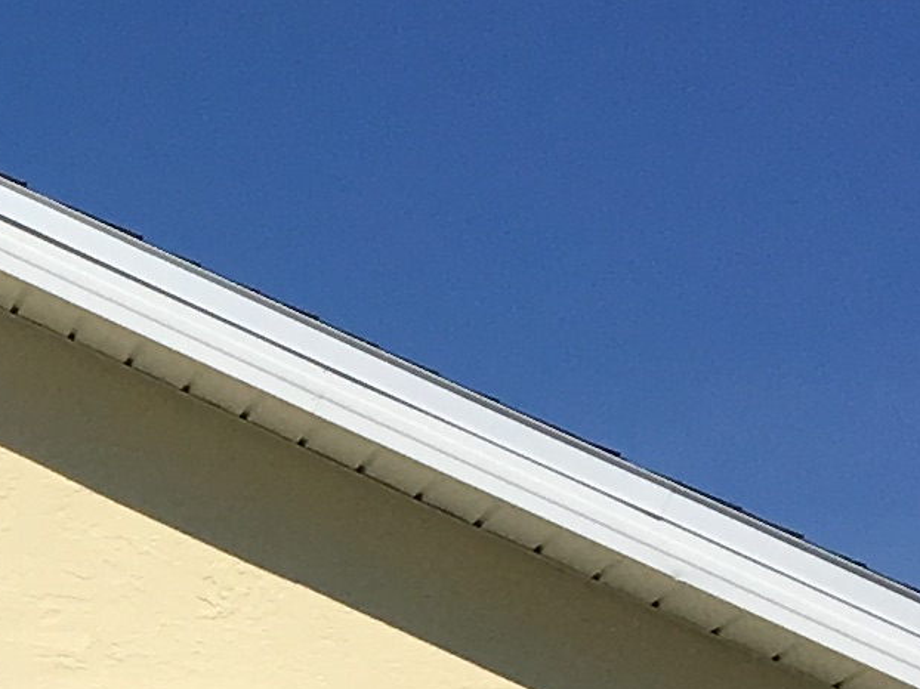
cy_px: 815
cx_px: -1158
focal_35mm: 188
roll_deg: -1.2
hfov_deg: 9.5
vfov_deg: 7.8
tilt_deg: +7.4
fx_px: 4995
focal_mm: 4.15
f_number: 2.2
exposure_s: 1/5128
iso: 25
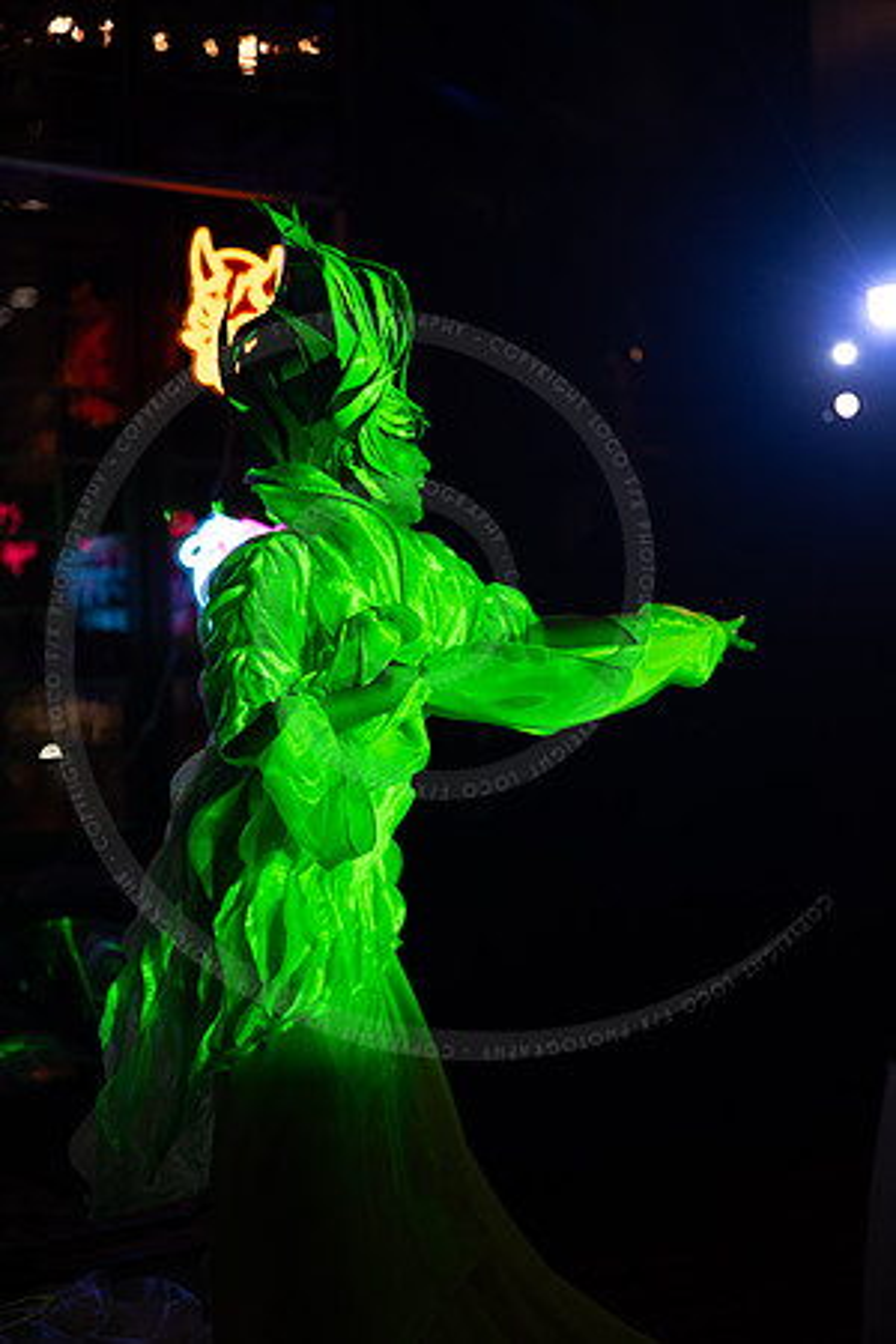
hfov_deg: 27.0
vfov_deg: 39.6
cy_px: 672
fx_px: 1867
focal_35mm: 50
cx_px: 448
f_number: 1.4
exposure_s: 1/400
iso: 800
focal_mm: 50
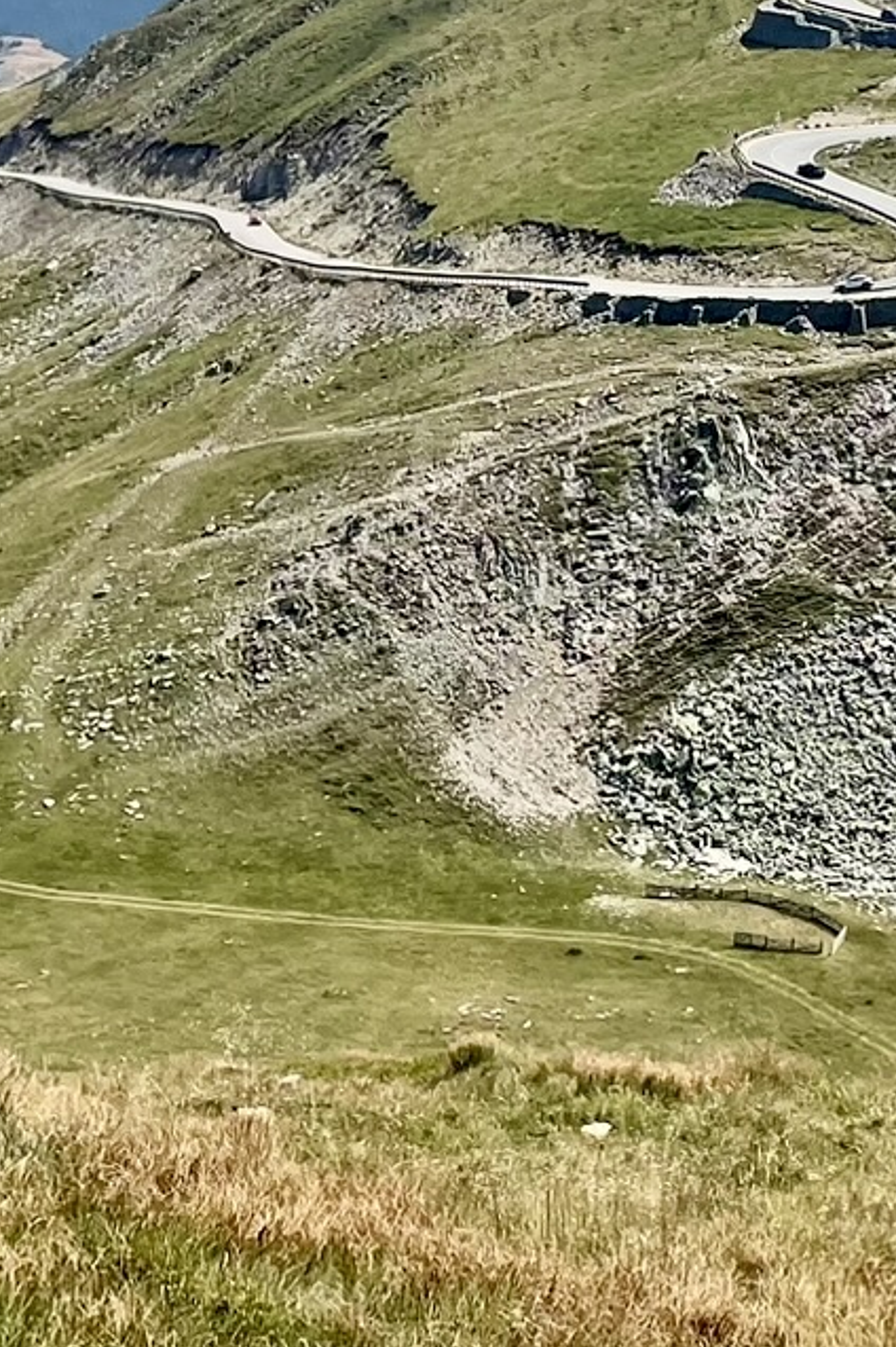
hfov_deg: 15.2
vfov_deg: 22.6
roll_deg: -0.4
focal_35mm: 87
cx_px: 1014
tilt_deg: -7.4
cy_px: 63
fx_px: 3251
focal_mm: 4.2
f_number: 1.6
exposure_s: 1/5556
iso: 32
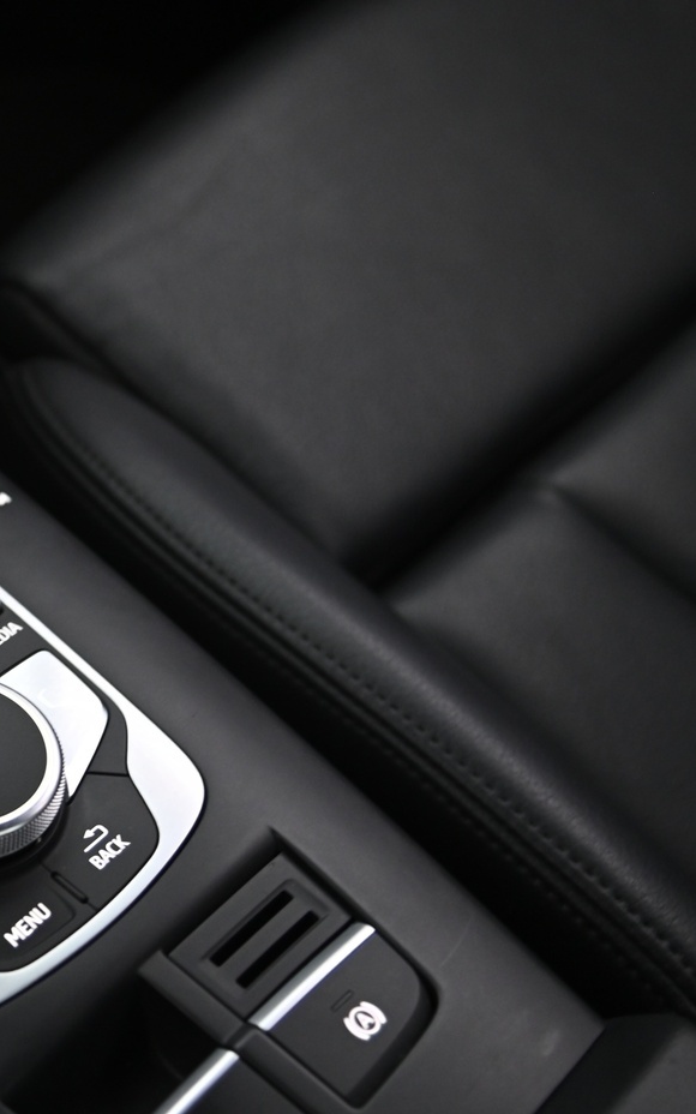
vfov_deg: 25.2
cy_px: 552
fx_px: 2489
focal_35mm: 82
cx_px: -179
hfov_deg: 15.3
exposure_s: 1/15
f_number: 4
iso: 2000
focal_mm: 46
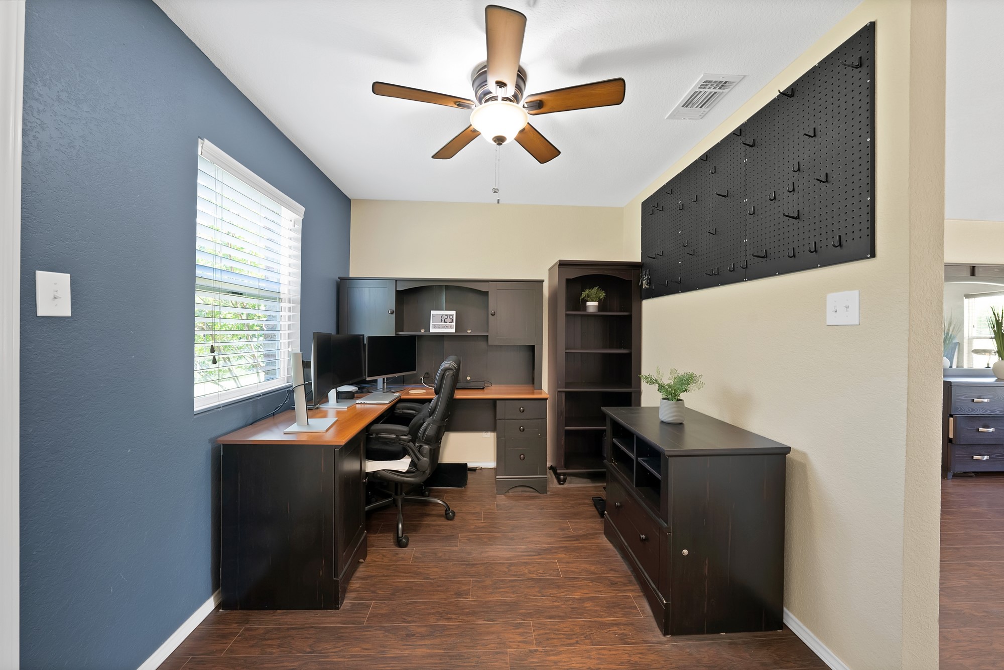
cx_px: 502
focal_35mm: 12
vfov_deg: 90.1
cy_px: 335
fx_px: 335
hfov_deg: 112.6
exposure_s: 1.3
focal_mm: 12
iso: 640
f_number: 9
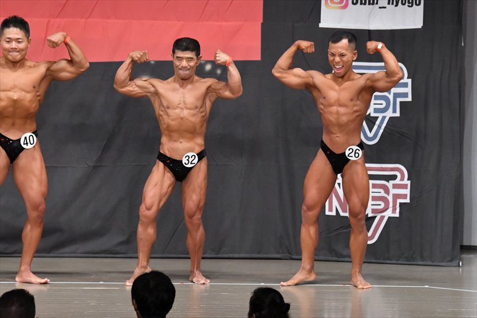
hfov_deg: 9.2
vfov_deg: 6.1
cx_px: 238
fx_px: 2980
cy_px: 159
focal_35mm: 225
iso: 6400
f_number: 5.6
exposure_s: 1/400
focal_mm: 150
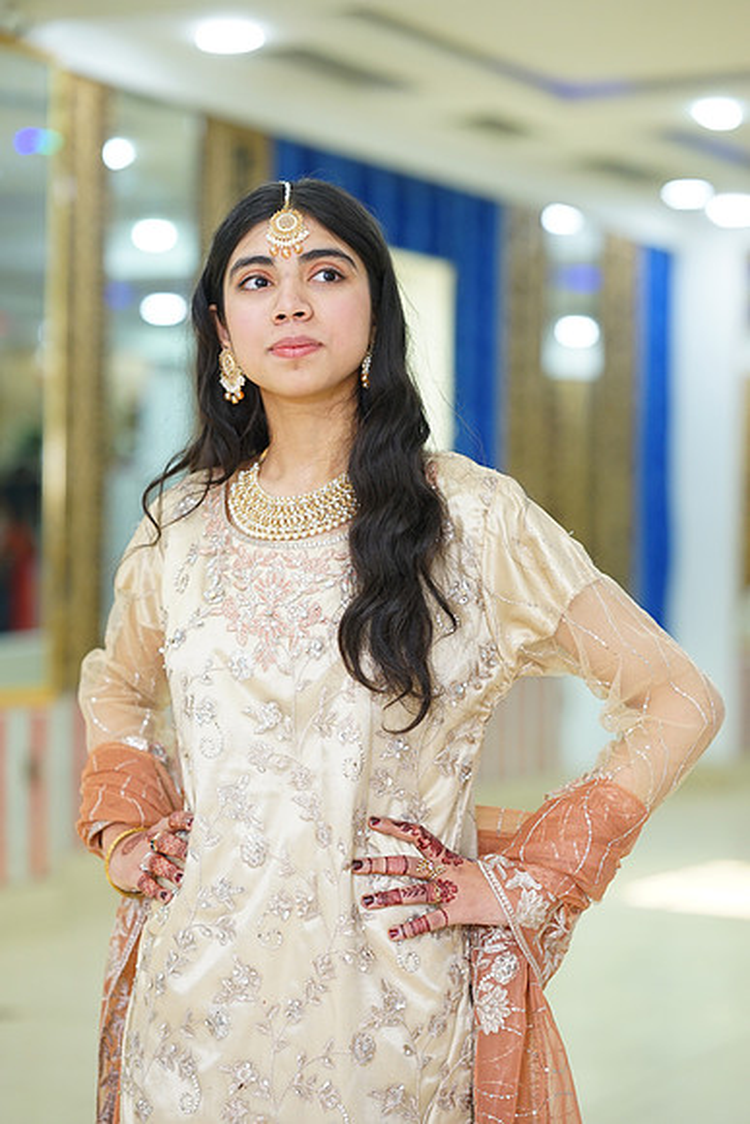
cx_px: 375
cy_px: 562
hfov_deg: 16.1
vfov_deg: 23.9
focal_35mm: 85
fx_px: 2654
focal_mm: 85
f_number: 2.8
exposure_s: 1/160
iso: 640
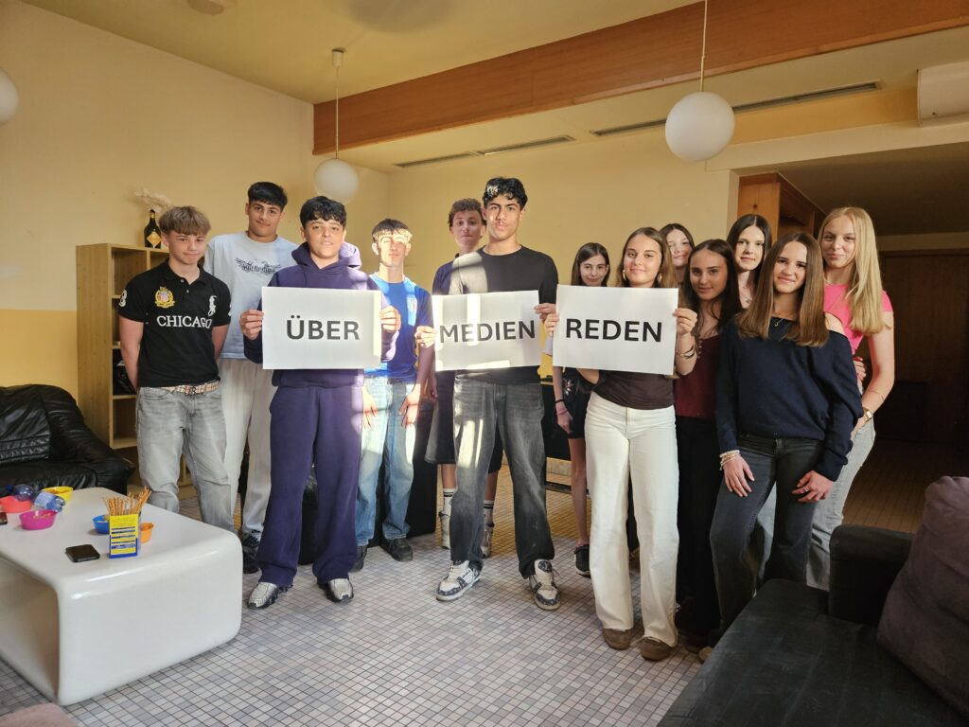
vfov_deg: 58.9
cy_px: 364
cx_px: 484
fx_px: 644
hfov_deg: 73.9
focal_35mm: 23
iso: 500
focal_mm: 5.4
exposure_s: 1/100
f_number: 1.8
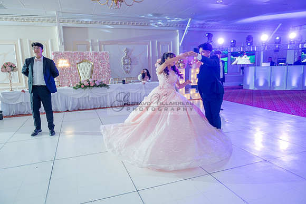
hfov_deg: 71.9
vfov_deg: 51.7
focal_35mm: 25
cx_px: 153
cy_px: 102
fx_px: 211
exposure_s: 1/100
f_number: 2.8
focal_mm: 24
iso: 400
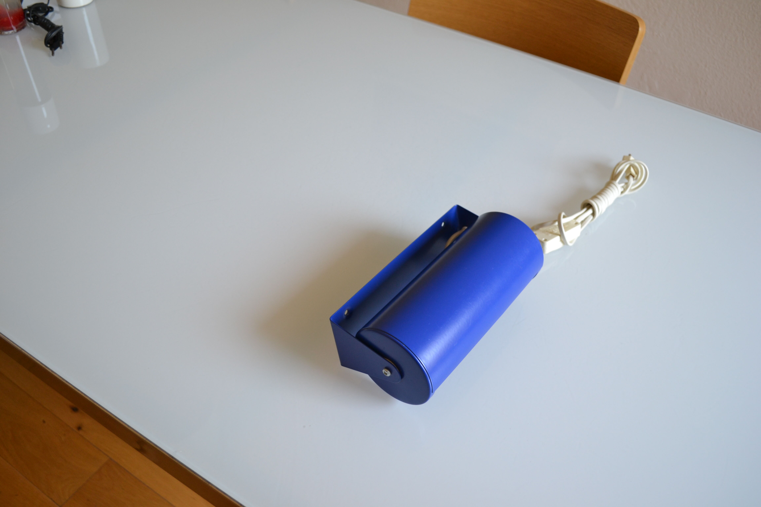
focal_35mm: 30
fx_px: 634
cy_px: 254
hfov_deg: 61.9
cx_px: 380
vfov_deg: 43.6
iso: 400
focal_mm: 20
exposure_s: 1/80
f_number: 4.5
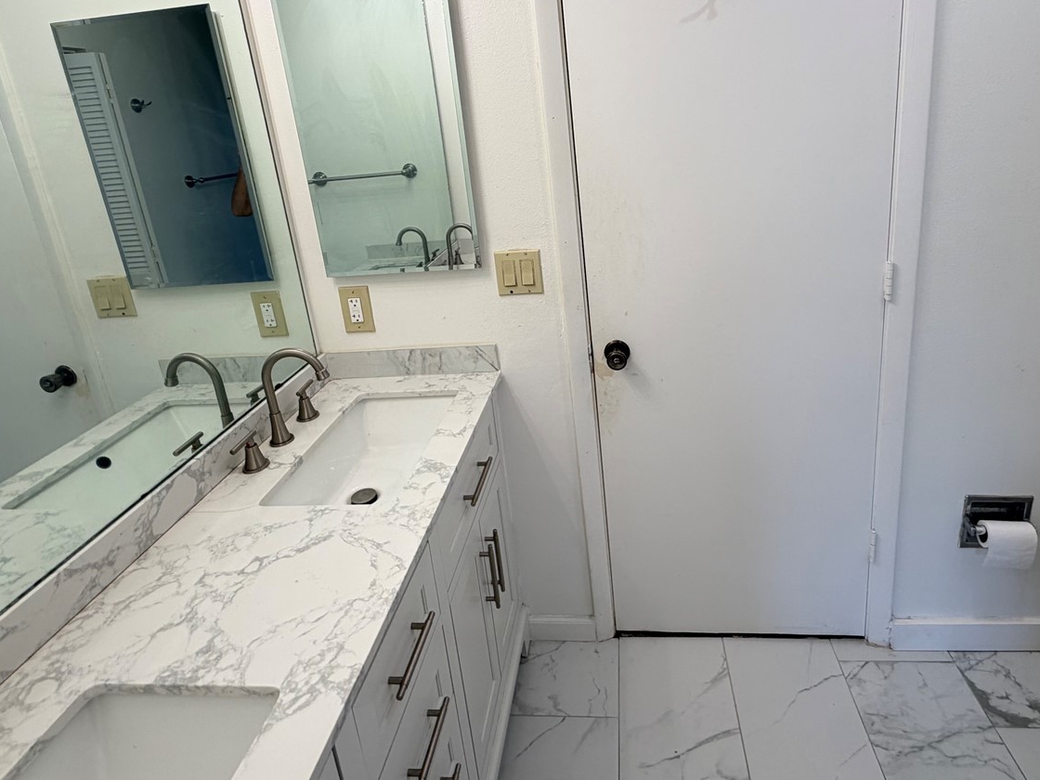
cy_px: 286
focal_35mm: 20
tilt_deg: -15.3
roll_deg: +6.3
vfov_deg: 64.9
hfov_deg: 81.6
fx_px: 601
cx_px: 562
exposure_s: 1/120
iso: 80
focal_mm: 2.22
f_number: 2.2
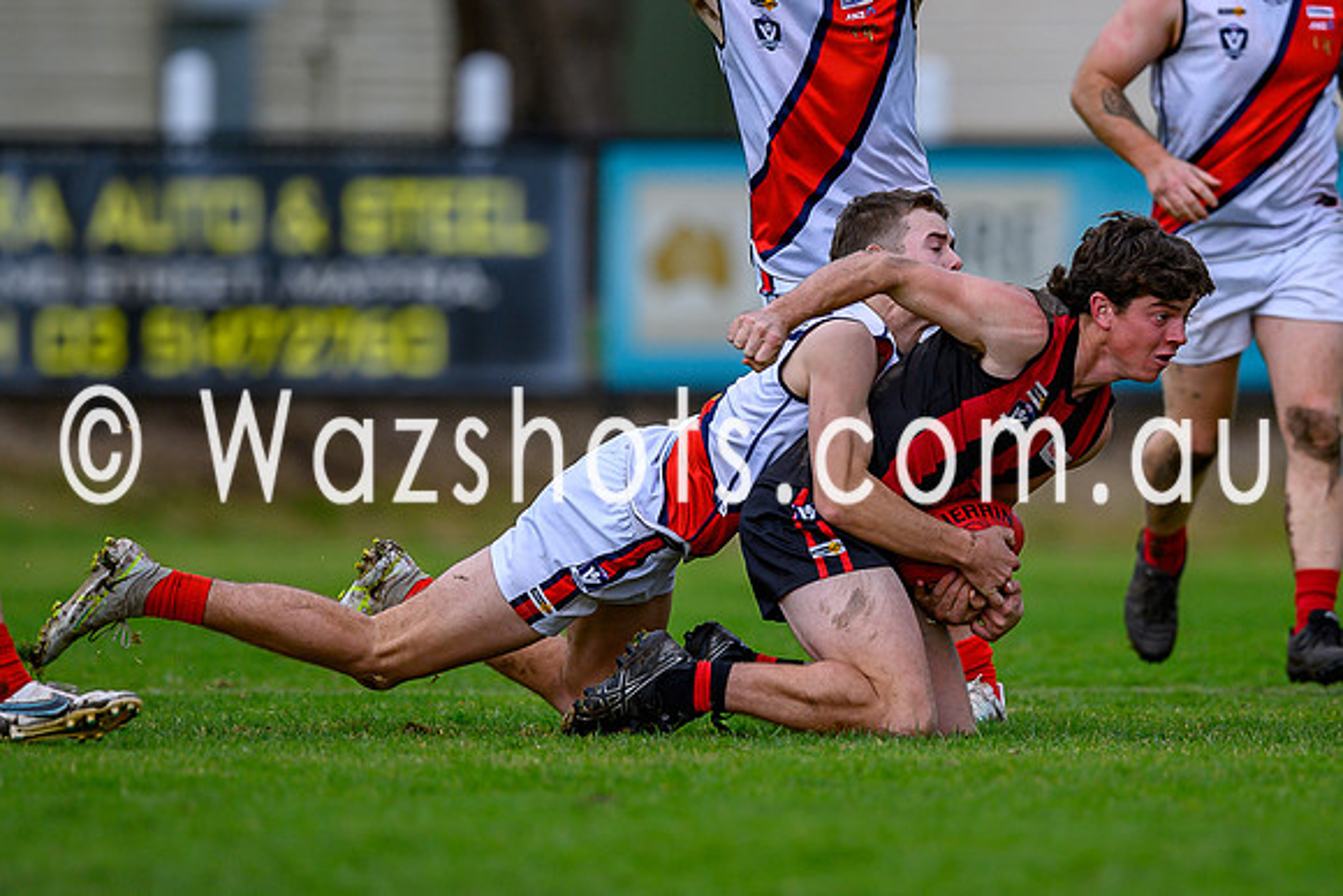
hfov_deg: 2.2
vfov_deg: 1.5
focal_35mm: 937
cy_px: 448
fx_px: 34975
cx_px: 851
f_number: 4
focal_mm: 500
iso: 250
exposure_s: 1/1250
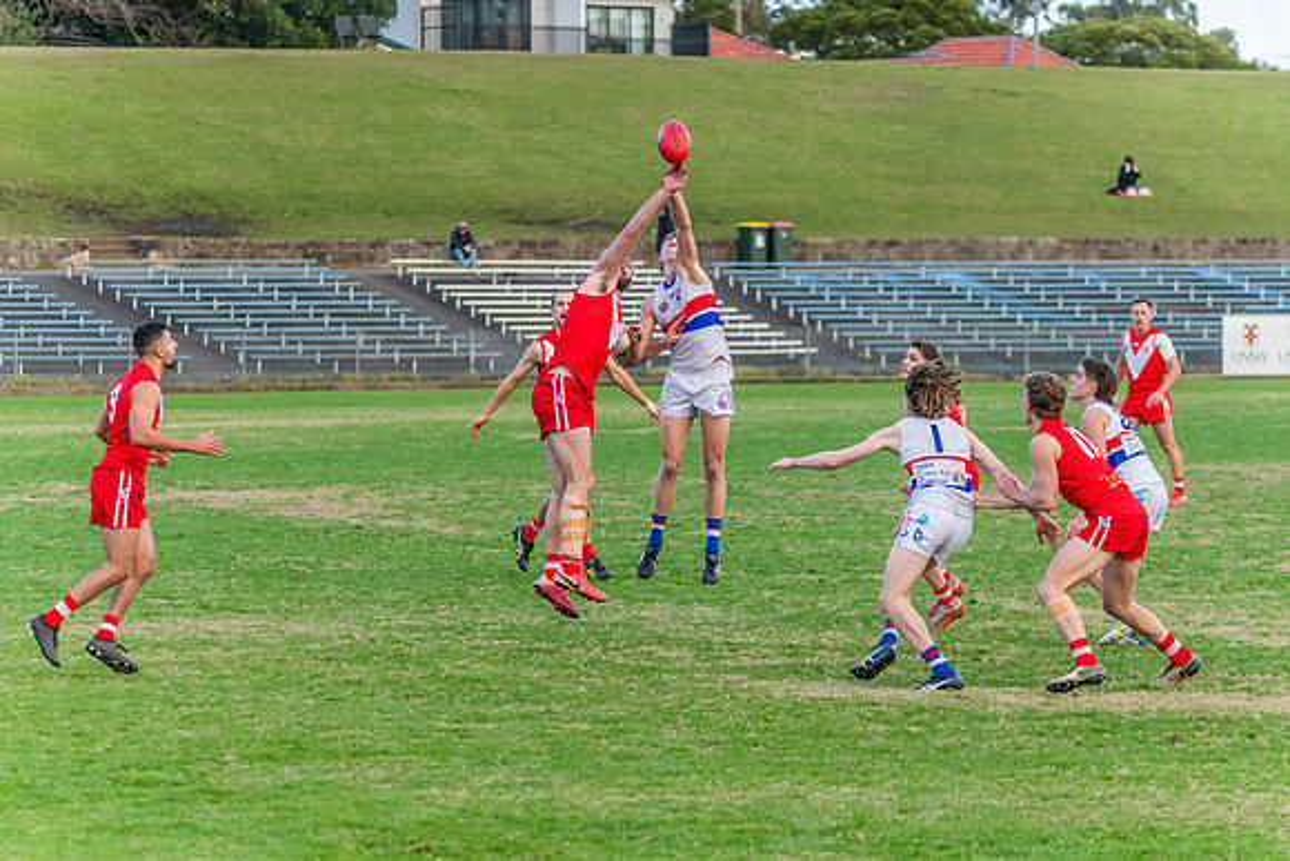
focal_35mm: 165
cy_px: 401
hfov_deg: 12.4
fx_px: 5931
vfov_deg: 8.3
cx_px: 707
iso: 2200
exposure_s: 1/1600
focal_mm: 150
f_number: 5
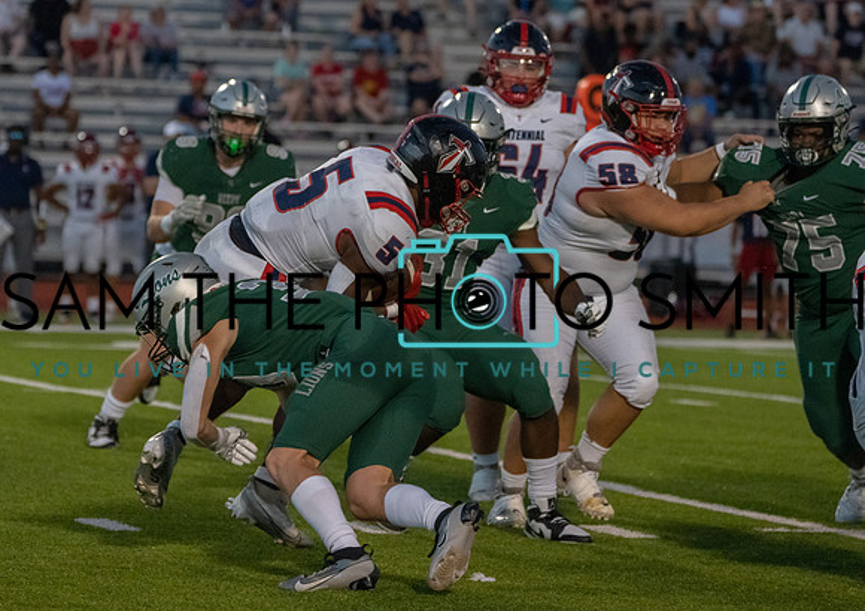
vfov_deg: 5.8
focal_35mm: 245
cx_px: 366
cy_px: 283
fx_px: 5993
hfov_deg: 8.3
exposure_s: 1/1250
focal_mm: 190
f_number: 5.6
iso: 8000
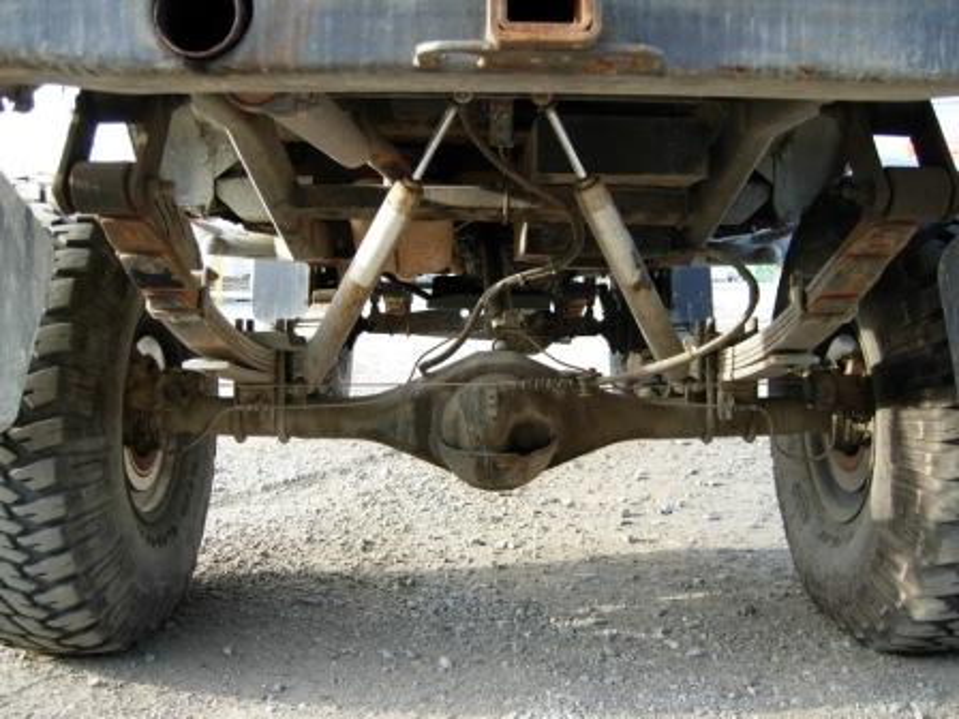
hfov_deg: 51.4
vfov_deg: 39.7
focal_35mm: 36
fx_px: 997
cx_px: 480
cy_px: 360
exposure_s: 1/55.3
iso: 50
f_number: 2.7
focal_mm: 7.5
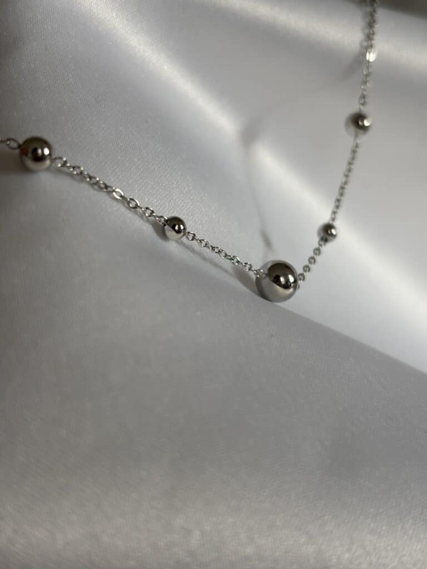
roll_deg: -0.5
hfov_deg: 28.0
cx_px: 214
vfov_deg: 36.8
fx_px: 855
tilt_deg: -21.4
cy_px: 284
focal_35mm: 52
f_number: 1.6
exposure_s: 1/121
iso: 50
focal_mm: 5.96
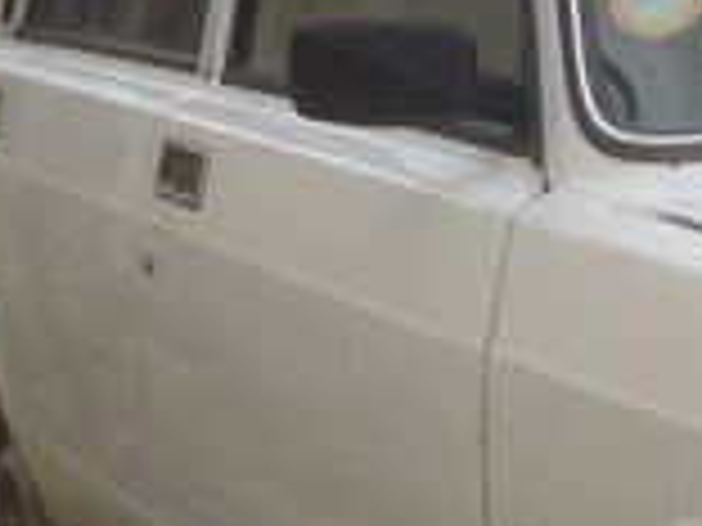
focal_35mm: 148
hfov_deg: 12.5
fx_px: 3001
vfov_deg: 9.9
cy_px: 587
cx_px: 1134
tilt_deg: -22.5
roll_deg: +0.0
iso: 50
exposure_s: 1/649
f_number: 2.4
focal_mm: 4.28
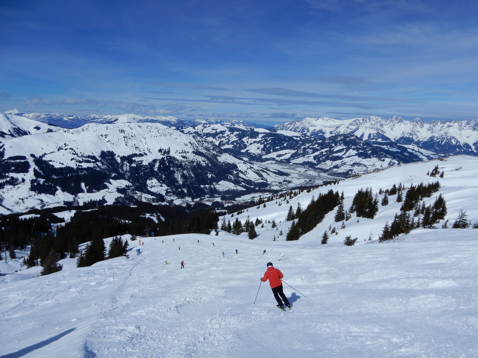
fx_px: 331
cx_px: 239
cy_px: 179
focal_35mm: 24
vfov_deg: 56.8
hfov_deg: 71.6
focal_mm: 4.3
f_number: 5
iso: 80
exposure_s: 1/2000
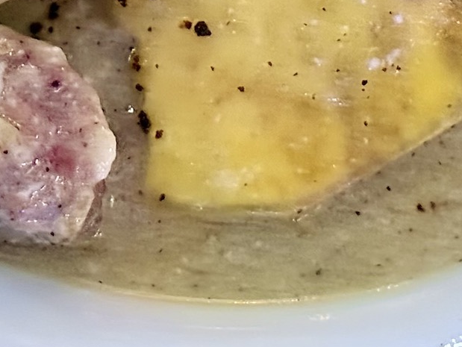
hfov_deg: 10.6
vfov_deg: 7.7
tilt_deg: -66.2
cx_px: 197
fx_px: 2484
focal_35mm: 186
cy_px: -286
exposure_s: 1/30
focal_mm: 6.76
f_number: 1.78
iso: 640
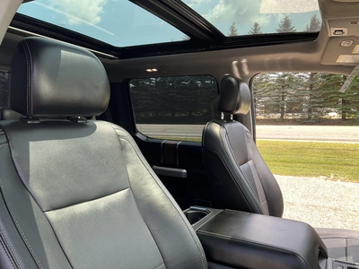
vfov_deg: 48.2
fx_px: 301
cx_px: 180
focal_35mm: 29
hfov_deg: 61.7
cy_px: 134
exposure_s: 1/134
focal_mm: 3
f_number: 1.8
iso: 16
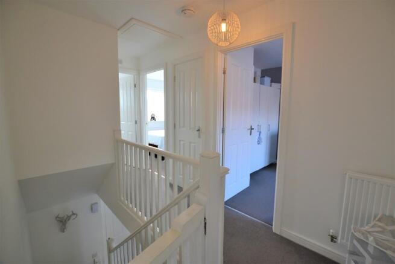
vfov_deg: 77.4
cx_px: 198
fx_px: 165
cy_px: 132
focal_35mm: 15
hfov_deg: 100.4
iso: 400
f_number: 4.5
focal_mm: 10
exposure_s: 1/80
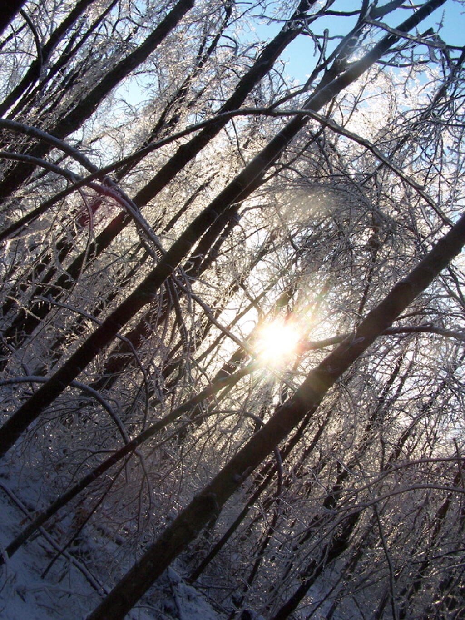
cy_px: 310
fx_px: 681
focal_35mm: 38
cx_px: 232
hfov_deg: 37.7
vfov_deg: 49.0
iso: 200
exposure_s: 1/500
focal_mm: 6.3
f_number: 5.6
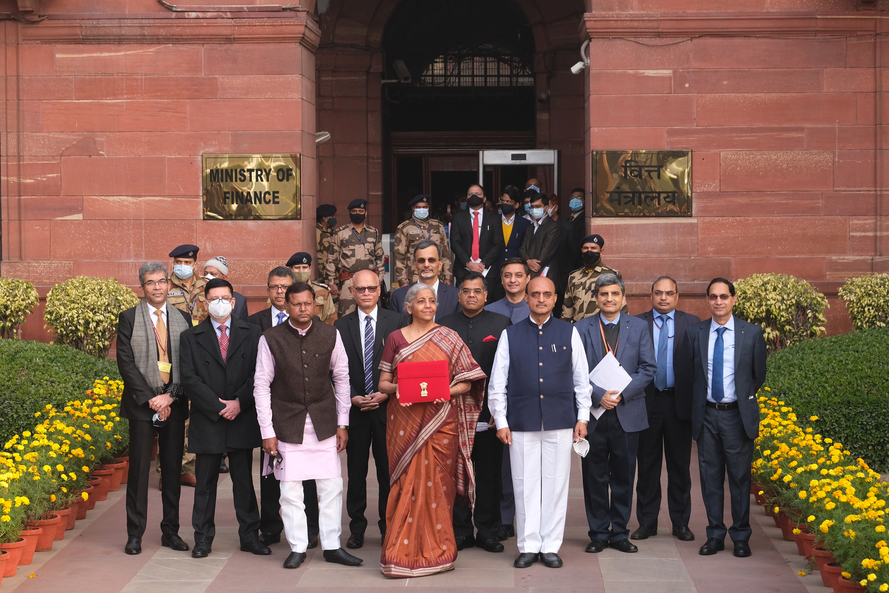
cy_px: 296
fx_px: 2173
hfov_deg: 23.1
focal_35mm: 88
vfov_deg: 15.5
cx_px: 444
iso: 640
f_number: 4
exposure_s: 1/800
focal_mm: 58.7
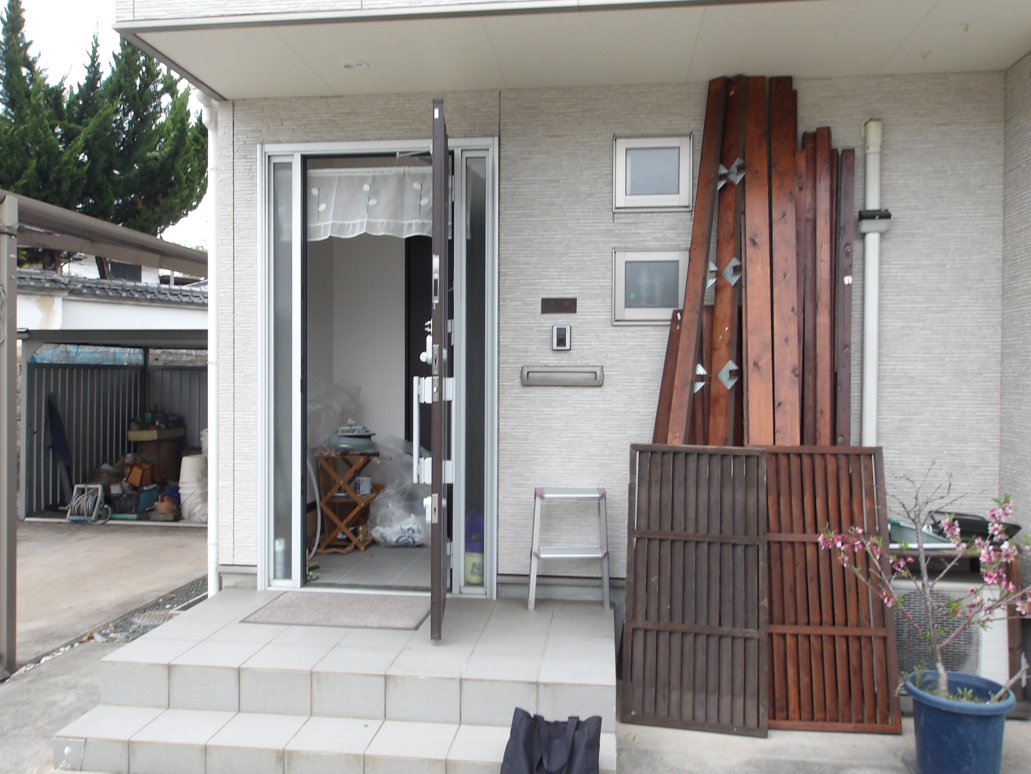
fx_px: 834
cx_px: 499
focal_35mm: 28
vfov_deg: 49.7
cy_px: 400
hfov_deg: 63.4
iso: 254
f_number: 10.4
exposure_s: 1/60
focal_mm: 4.9
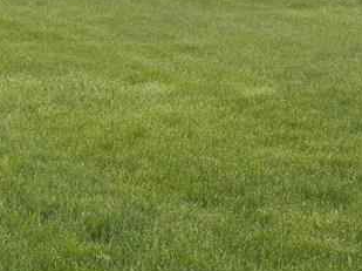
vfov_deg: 10.1
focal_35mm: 146
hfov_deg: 13.5
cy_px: 6
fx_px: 1525
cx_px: 217
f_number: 4
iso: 125
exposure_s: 1/500
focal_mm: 7.9
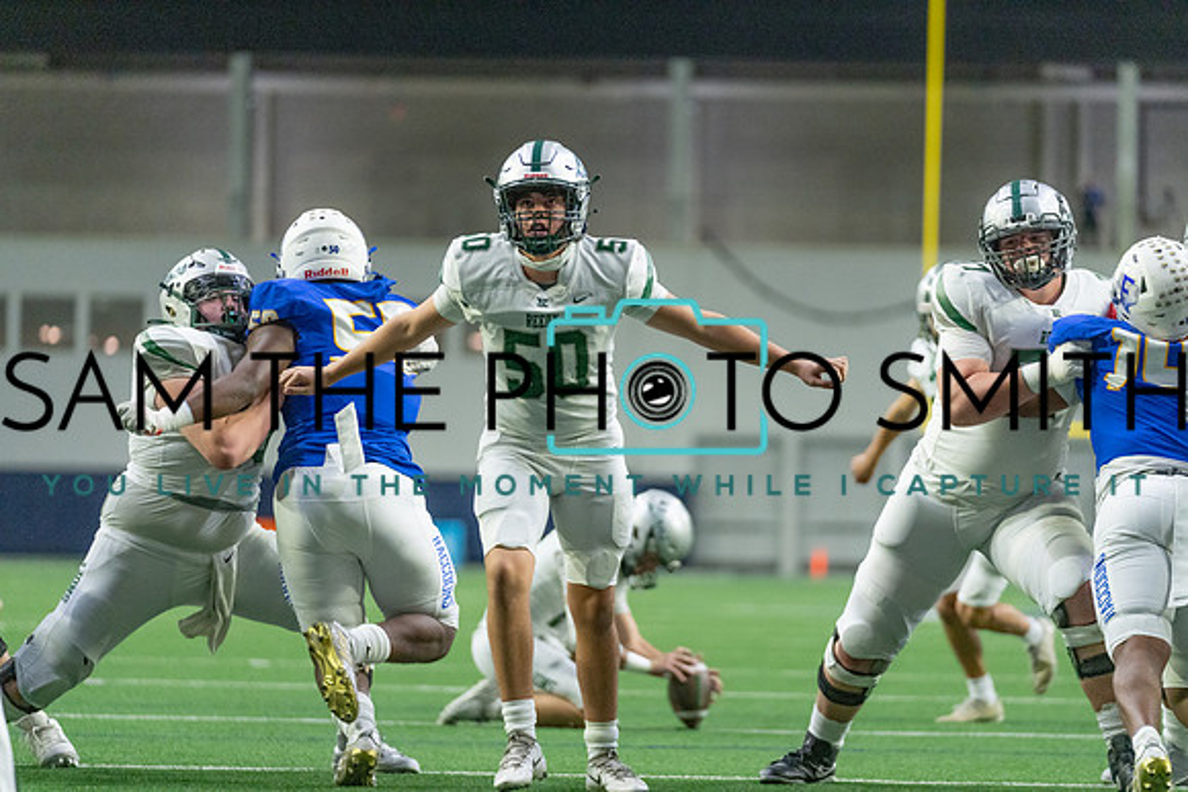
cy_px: 396
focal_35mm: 178
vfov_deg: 7.7
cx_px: 594
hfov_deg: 11.5
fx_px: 5875
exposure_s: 1/1000
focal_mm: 178
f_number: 2.8
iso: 4000
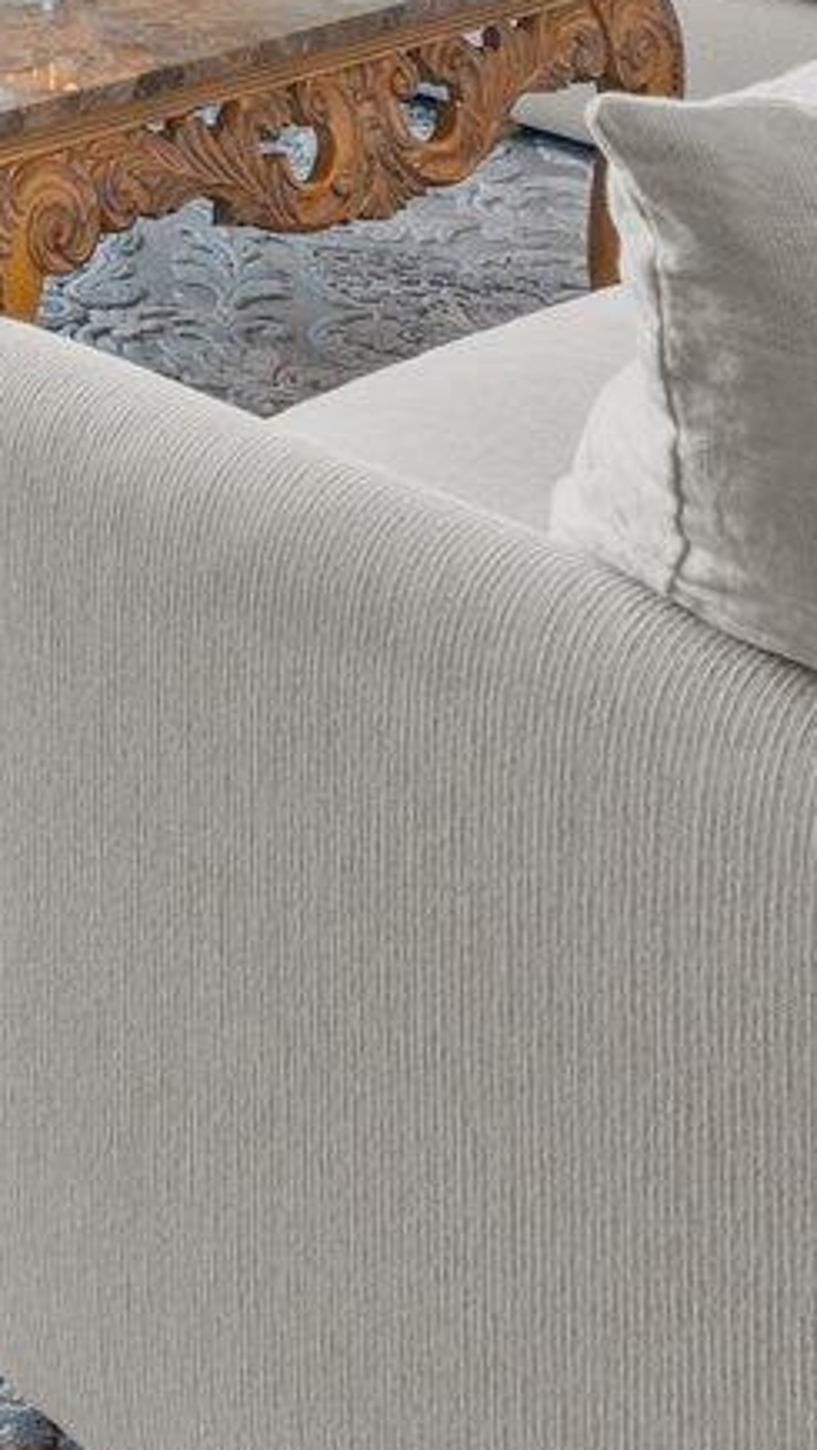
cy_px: -758
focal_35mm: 69
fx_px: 2655
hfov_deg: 15.7
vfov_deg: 23.8
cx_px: -510
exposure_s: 1/2
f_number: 8
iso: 400
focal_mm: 14
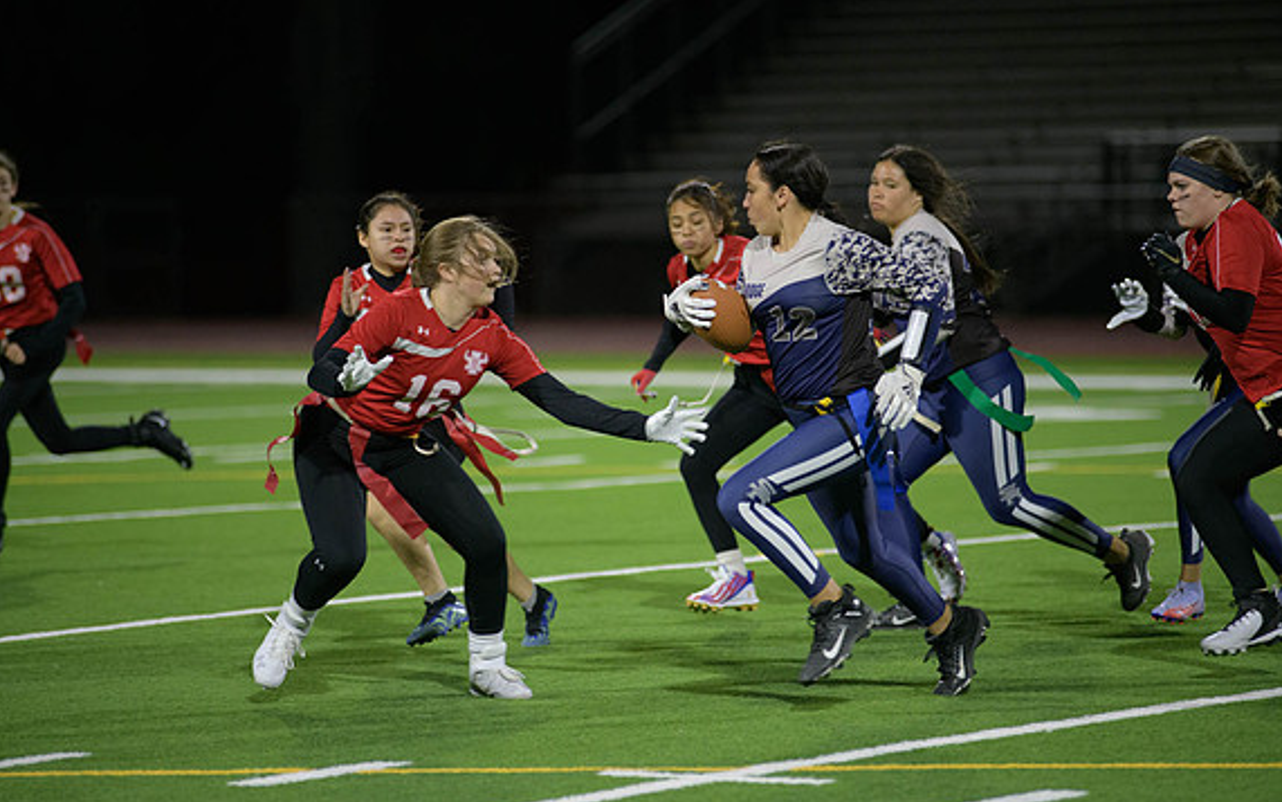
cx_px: 644
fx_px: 7233
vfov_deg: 6.3
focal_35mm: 207
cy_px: 381
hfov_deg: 10.1
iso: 2800
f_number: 2.8
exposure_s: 1/640
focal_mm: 200
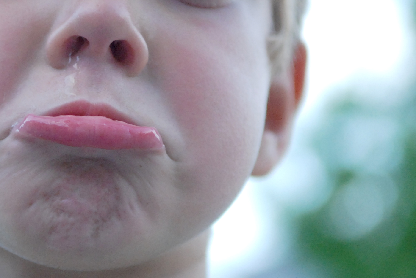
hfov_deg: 11.6
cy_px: 88
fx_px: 2037
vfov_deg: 7.8
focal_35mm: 176
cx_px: 70
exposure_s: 1/250
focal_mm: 55
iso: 800
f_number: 3.3
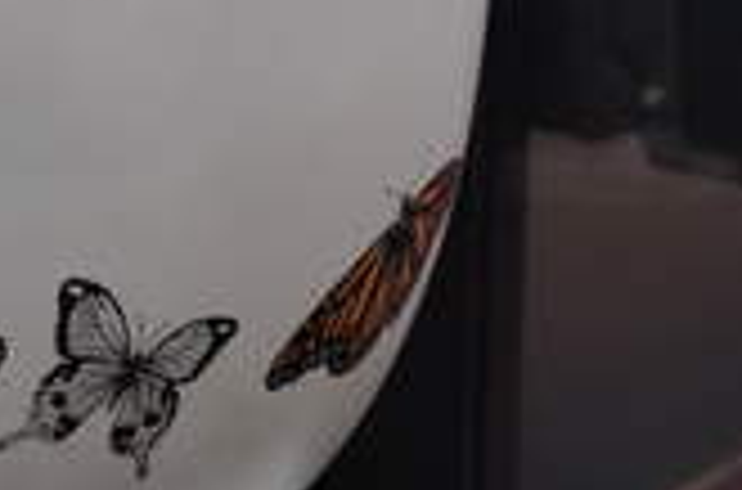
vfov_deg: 5.5
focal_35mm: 245
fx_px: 5035
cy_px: -200
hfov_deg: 8.4
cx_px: 126
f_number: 4.5
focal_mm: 42
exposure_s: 1/80
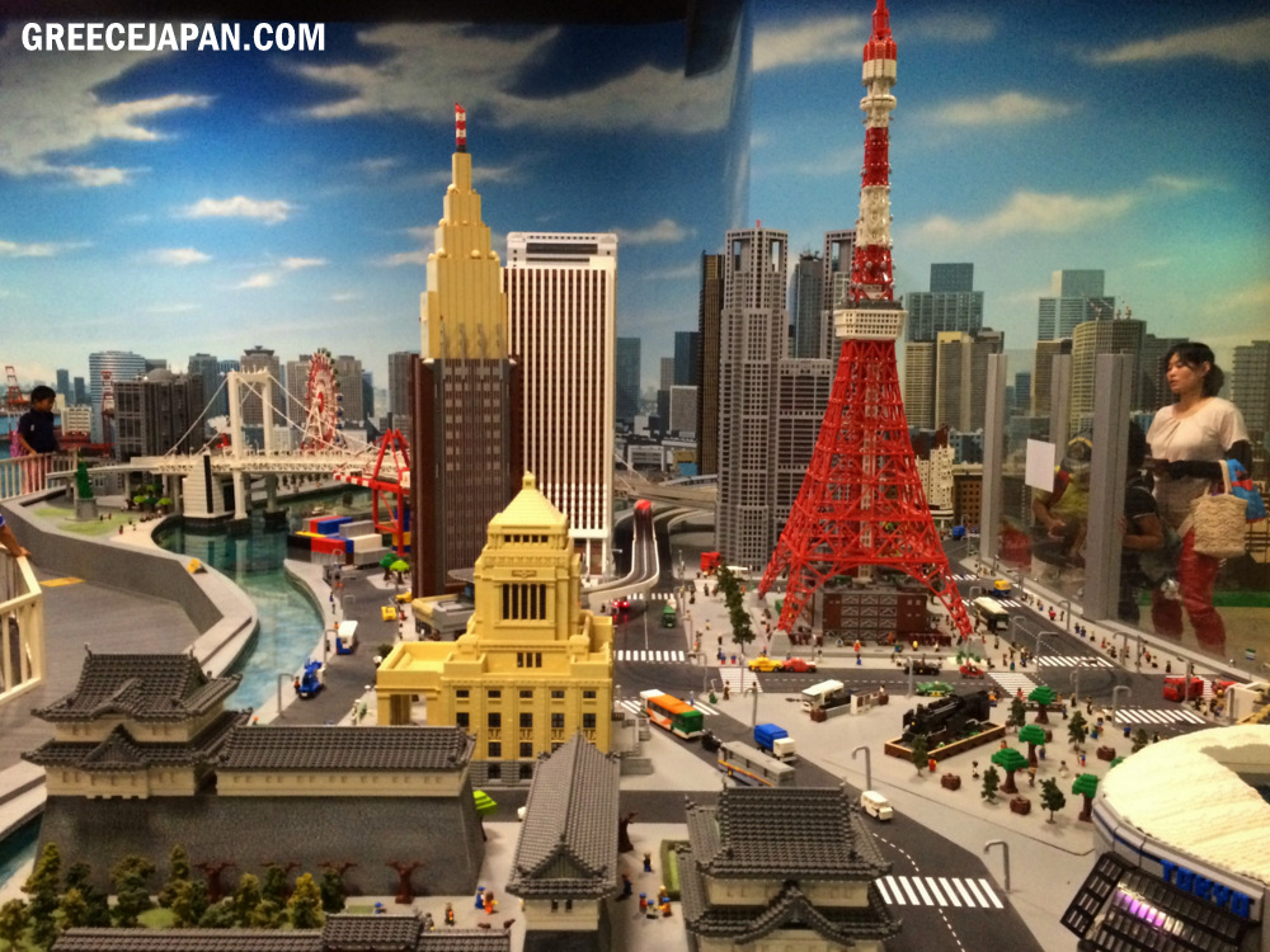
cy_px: 476
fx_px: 1101
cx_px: 635
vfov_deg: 46.8
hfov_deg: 60.0
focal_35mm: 30
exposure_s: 1/15
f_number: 2.2
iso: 320
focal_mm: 4.12
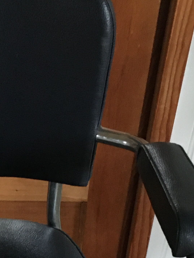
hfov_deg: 17.5
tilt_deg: -43.7
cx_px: -11
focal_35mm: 82
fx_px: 613
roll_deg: +2.0
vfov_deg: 22.9
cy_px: 254
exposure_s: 1/17
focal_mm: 4.15
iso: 320
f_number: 2.2
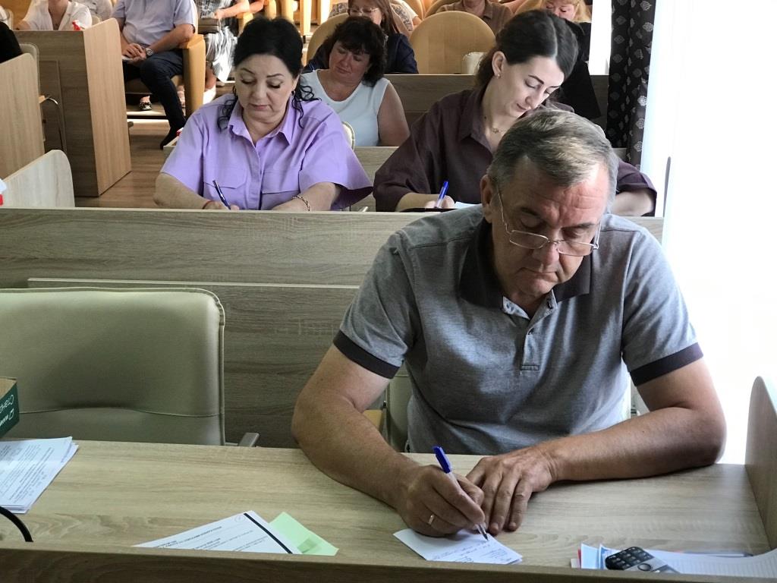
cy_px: 292
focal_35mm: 57
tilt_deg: -20.3
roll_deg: +1.2
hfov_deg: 33.8
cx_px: 388
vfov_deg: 25.7
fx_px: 1279
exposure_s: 1/50
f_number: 2.8
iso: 100
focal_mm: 6.6
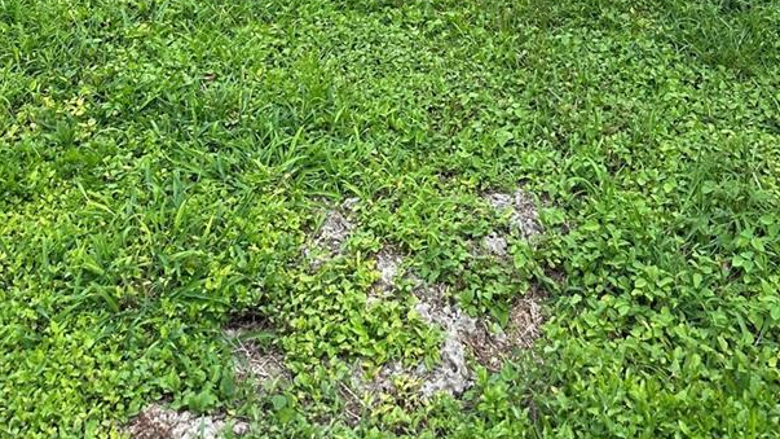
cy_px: -335
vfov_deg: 18.4
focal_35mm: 52
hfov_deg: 39.7
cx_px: 472
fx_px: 1075
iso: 80
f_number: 1.78
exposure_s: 1/165
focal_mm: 6.86
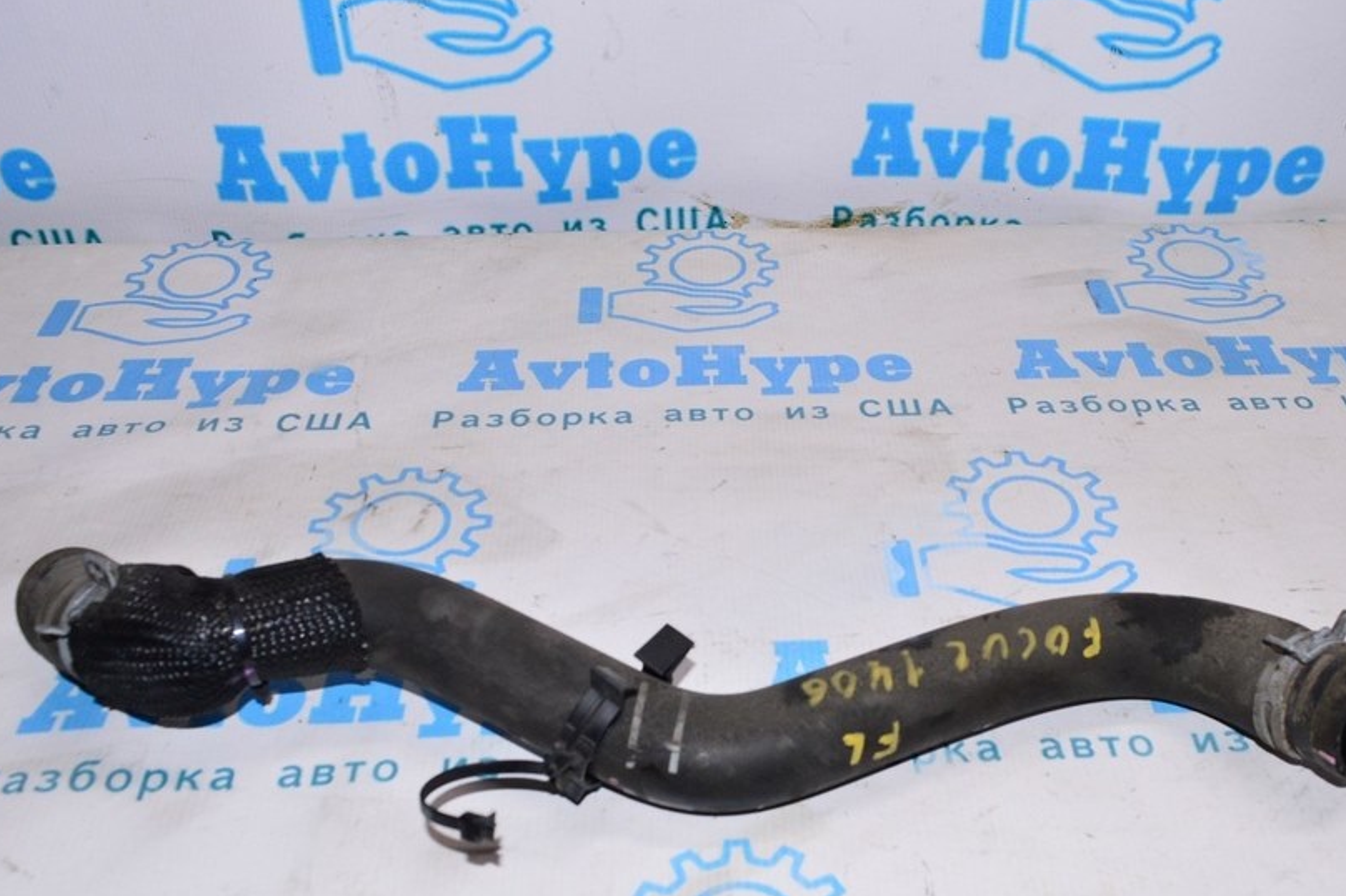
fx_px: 1420
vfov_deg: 34.8
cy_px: 560
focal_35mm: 38
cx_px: 776
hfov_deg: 50.5
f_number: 8
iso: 1600
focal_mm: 20
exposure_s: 1/200
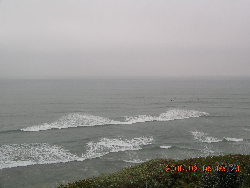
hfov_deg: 52.6
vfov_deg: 40.7
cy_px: 94
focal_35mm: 35
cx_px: 125
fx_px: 253
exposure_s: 1/145
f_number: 5.3
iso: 50
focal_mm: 7.2
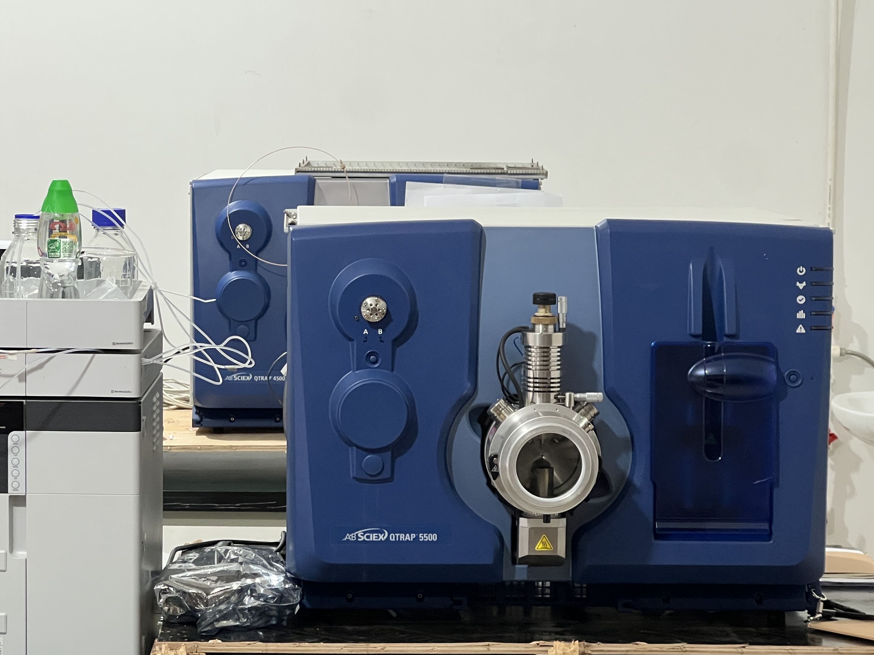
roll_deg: +0.5
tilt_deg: -8.2
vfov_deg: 13.8
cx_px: 298
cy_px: 404
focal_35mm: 107
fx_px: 2701
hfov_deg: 18.3
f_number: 2.8
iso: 250
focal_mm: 9
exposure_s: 1/50
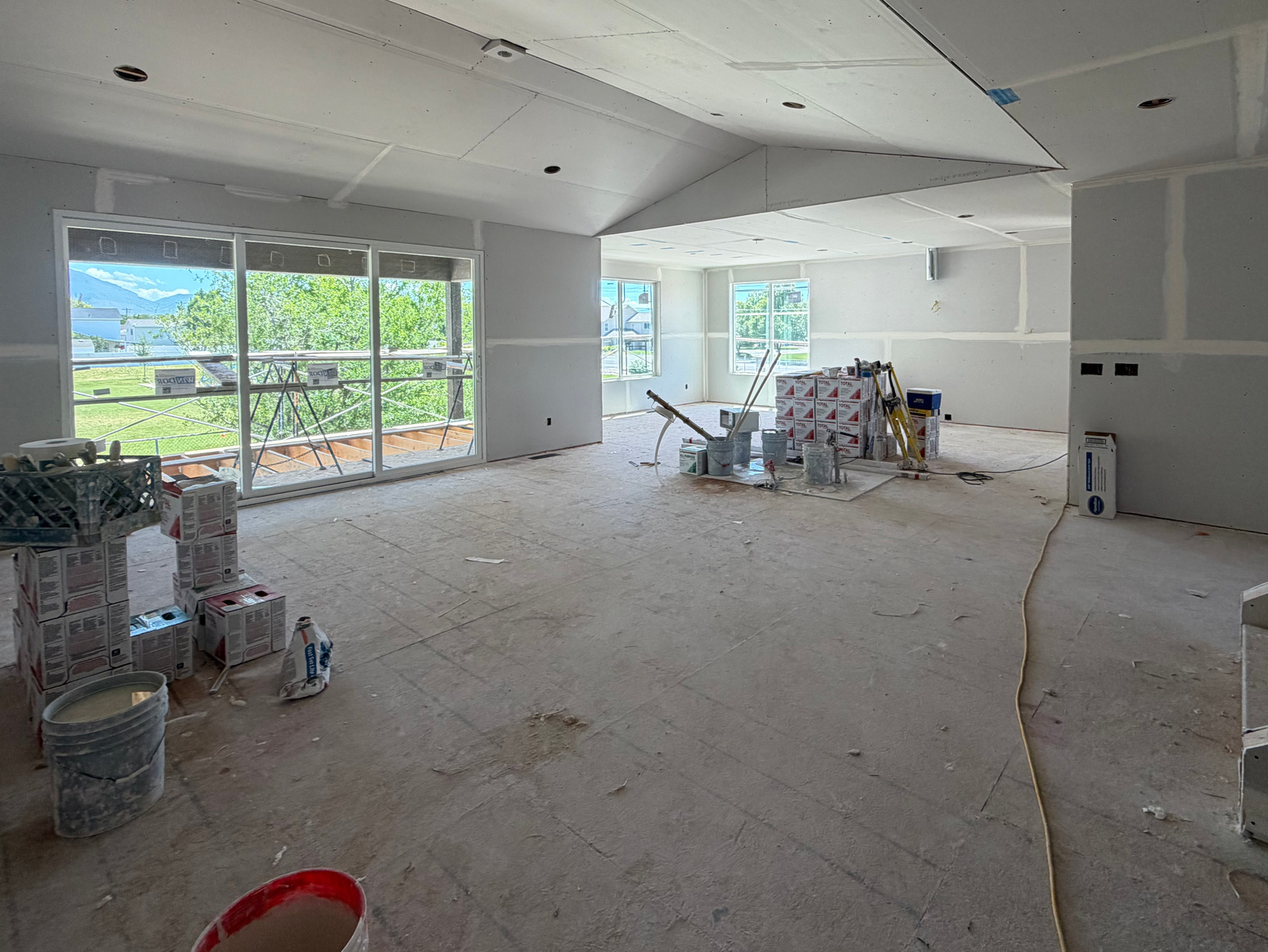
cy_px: 352
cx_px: 677
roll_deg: +0.9
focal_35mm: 18
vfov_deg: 70.4
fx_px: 659
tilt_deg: -1.5
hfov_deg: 87.6
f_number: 2.2
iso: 125
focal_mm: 2.22
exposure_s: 1/121
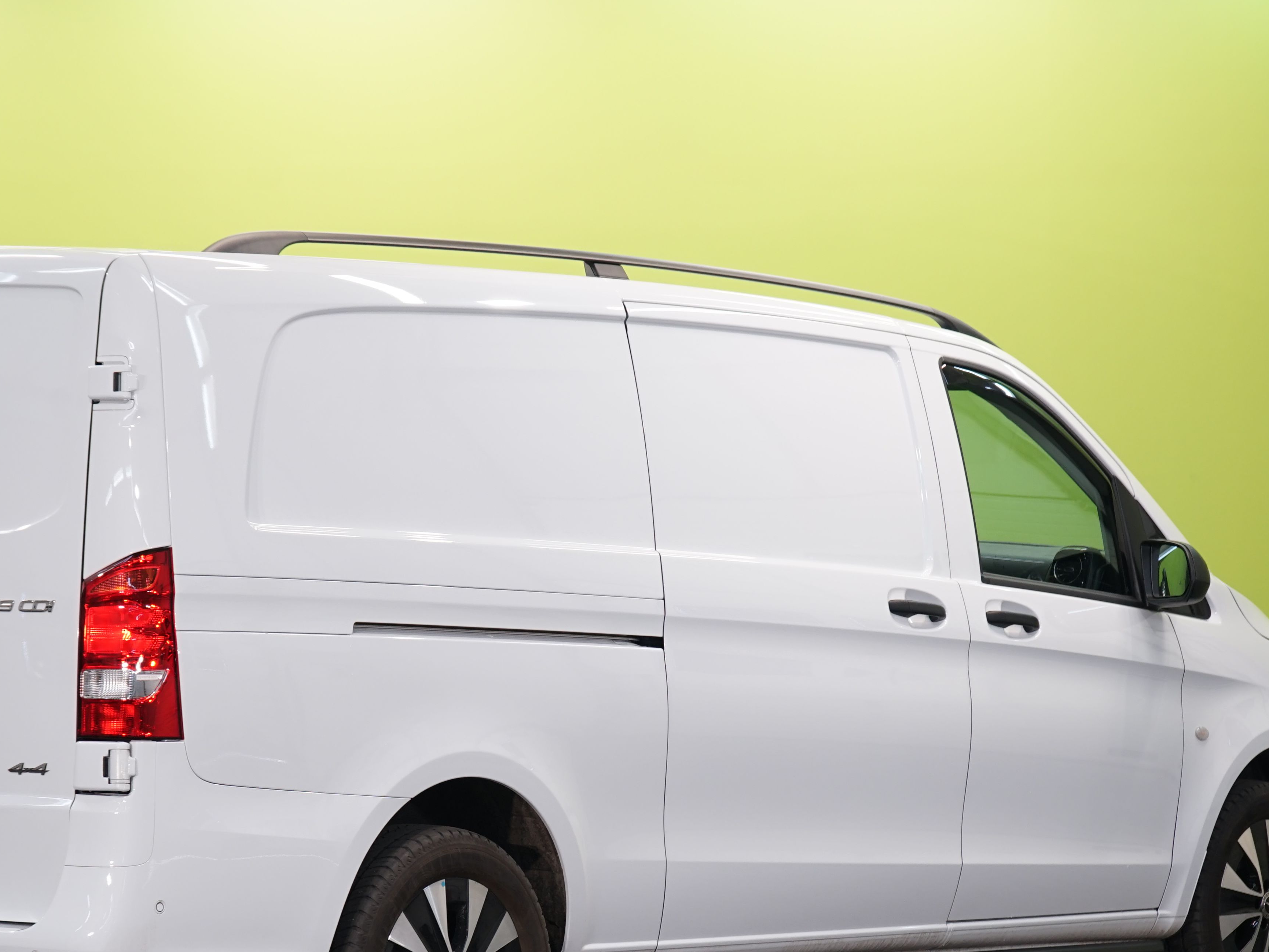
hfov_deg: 18.7
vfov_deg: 14.1
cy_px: 697
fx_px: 3849
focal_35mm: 105
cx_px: 479
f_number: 5.6
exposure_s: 1/40
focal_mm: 63
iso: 400
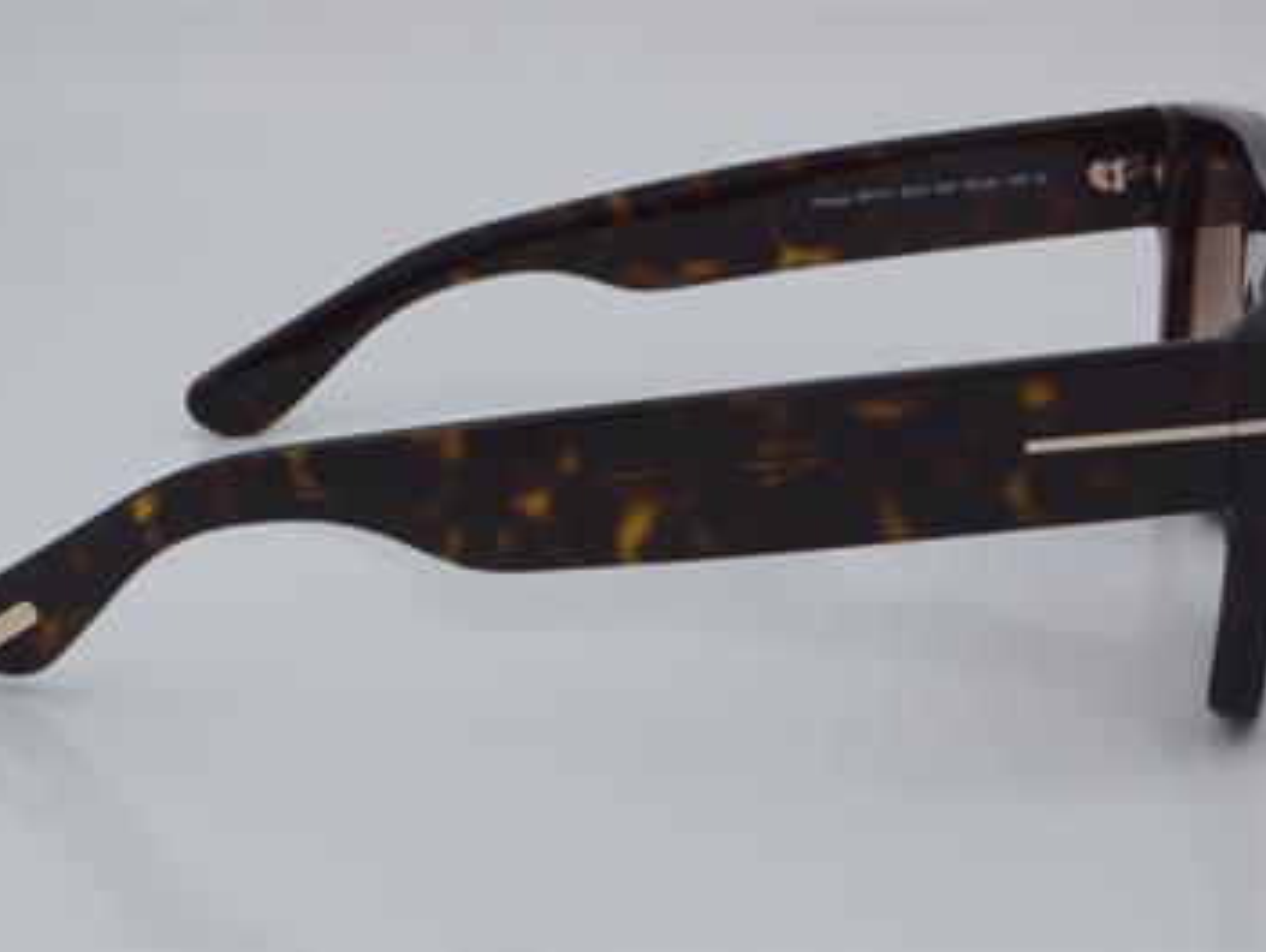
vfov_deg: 18.0
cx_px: 642
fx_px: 3002
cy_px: 476
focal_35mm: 82
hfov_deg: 23.8
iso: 100
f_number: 32
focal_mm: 50
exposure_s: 1/4
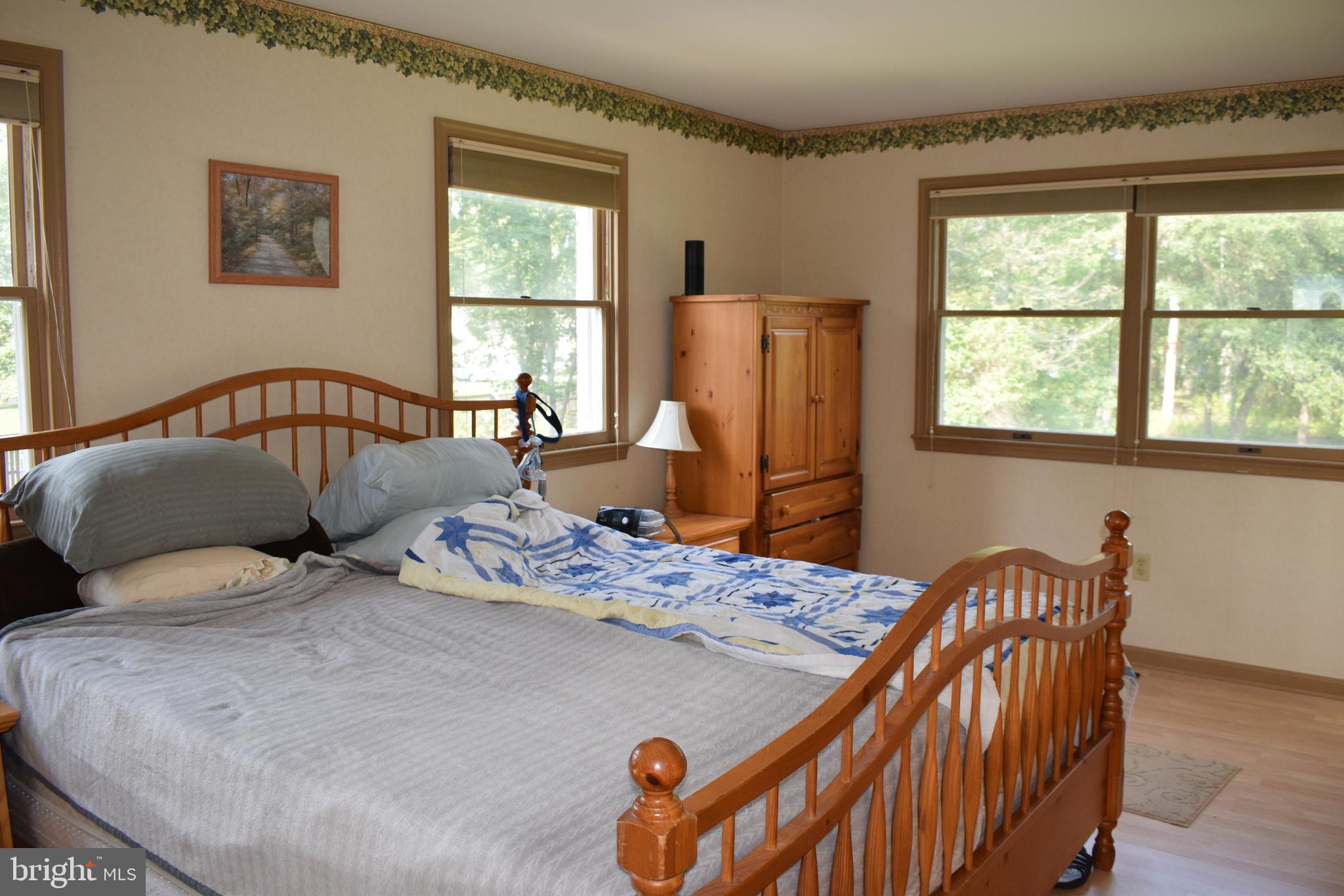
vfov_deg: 47.9
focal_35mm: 27
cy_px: 448
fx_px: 1008
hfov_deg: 67.4
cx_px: 672
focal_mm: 18
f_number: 5.6
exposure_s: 1/125
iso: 640
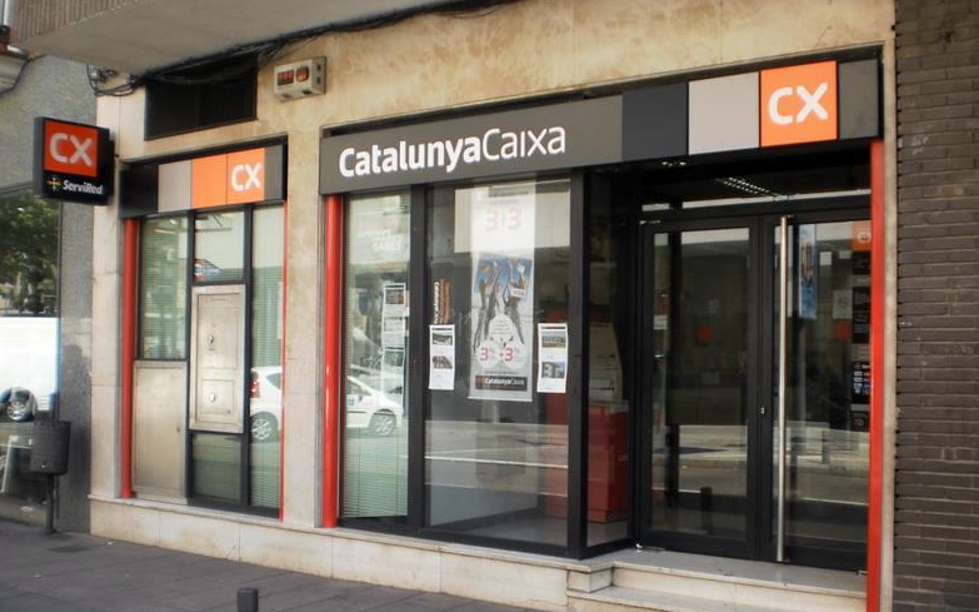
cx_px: 494
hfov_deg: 50.4
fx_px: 1040
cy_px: 360
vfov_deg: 32.7
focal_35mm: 39
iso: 100
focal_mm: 6.3
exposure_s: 1/200
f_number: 3.1
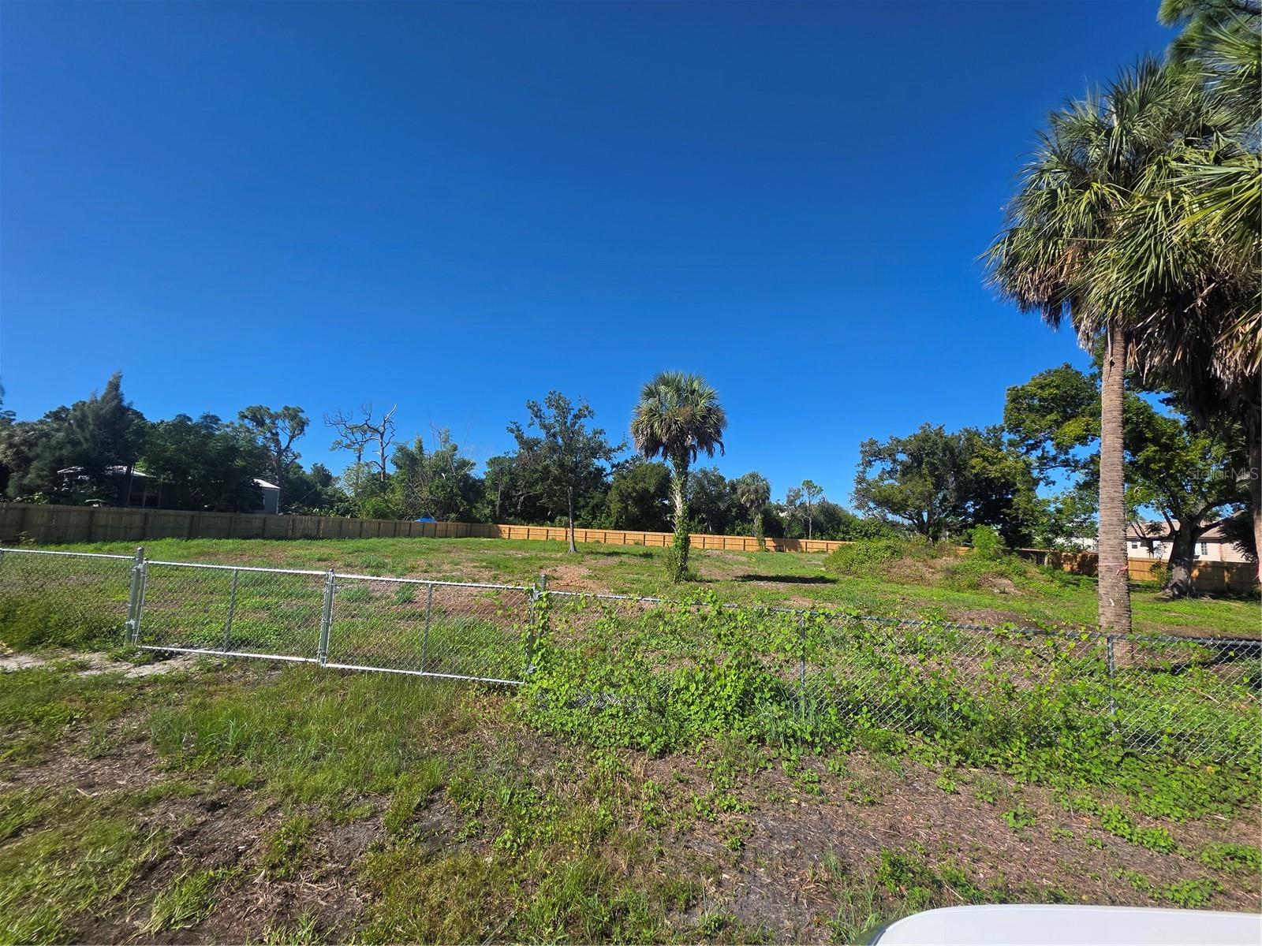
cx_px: 631
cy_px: 473
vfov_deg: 89.9
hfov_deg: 106.2
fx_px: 474
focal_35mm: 13
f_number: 1.9
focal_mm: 2.2
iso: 40
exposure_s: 1/2192
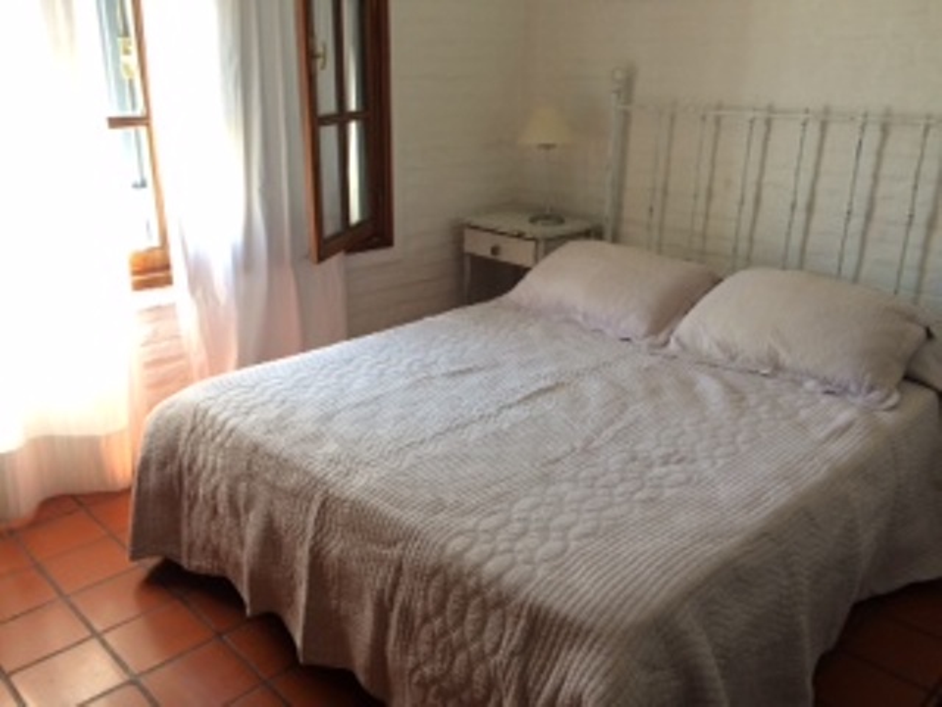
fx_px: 789
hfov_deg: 61.7
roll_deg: -1.8
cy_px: 354
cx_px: 471
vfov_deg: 48.2
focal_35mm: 29
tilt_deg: -22.8
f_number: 2.2
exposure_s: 1/30
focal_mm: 4.15
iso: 64
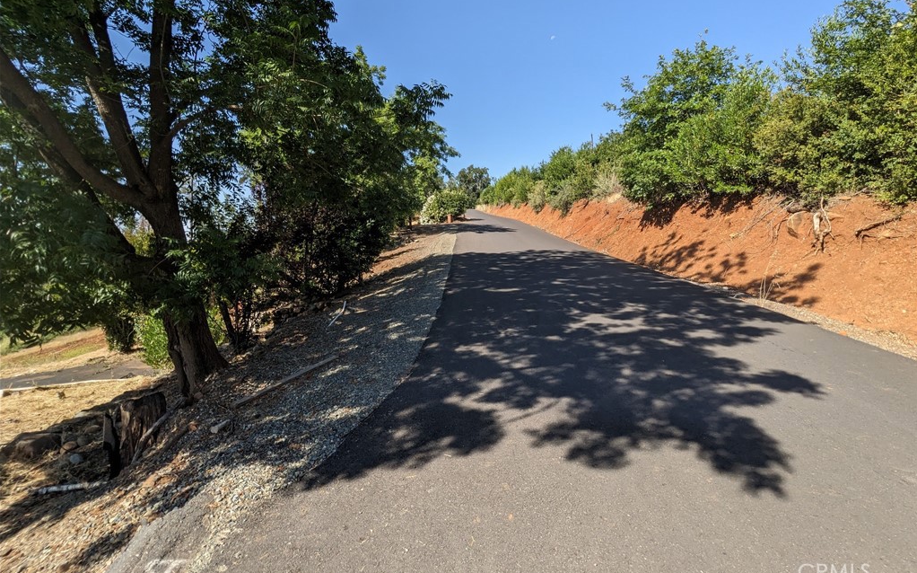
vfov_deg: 67.5
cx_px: 458
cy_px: 240
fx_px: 425
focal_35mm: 17
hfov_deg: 94.4
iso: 38
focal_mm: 2.22
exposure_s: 1/671
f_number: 2.2
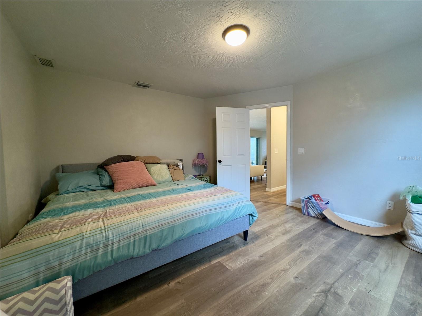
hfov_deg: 102.1
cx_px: 211
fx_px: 171
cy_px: 158
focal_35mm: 14
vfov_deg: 85.7
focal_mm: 2.22
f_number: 2.2
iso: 250
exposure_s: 1/60
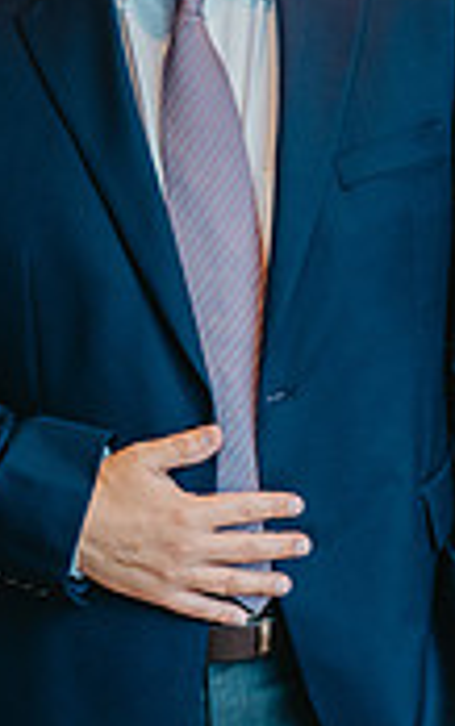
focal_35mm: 184
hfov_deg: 7.1
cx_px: 100
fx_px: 3645
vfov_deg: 11.3
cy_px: 138
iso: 640
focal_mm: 70
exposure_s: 1/100
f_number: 4.5
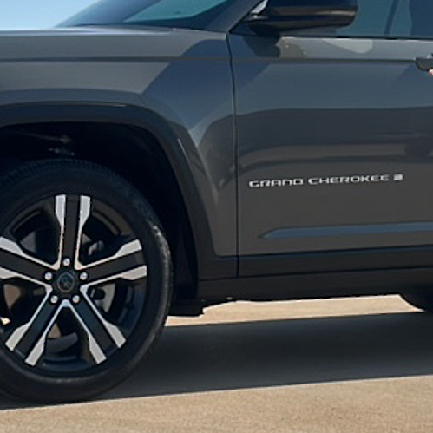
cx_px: 247
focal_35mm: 85
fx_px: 1203
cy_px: 141
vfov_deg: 20.3
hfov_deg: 20.4
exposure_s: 1/7143
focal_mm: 6.86
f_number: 1.78
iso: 80
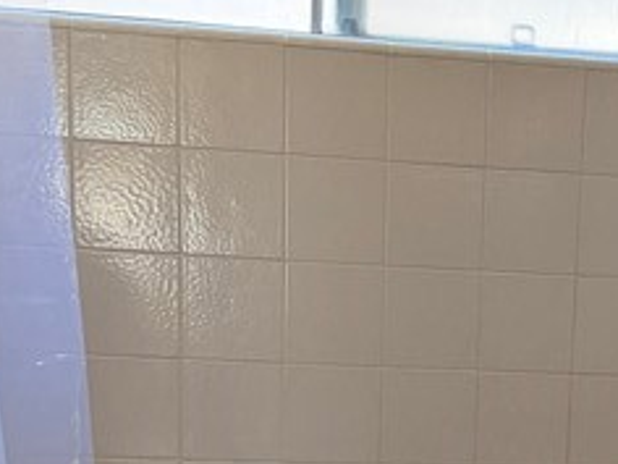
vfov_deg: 13.5
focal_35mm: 104
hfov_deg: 18.6
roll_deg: -2.9
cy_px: 663
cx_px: 568
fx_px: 1857
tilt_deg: -12.3
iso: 200
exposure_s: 1/91
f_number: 1.78
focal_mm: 6.76
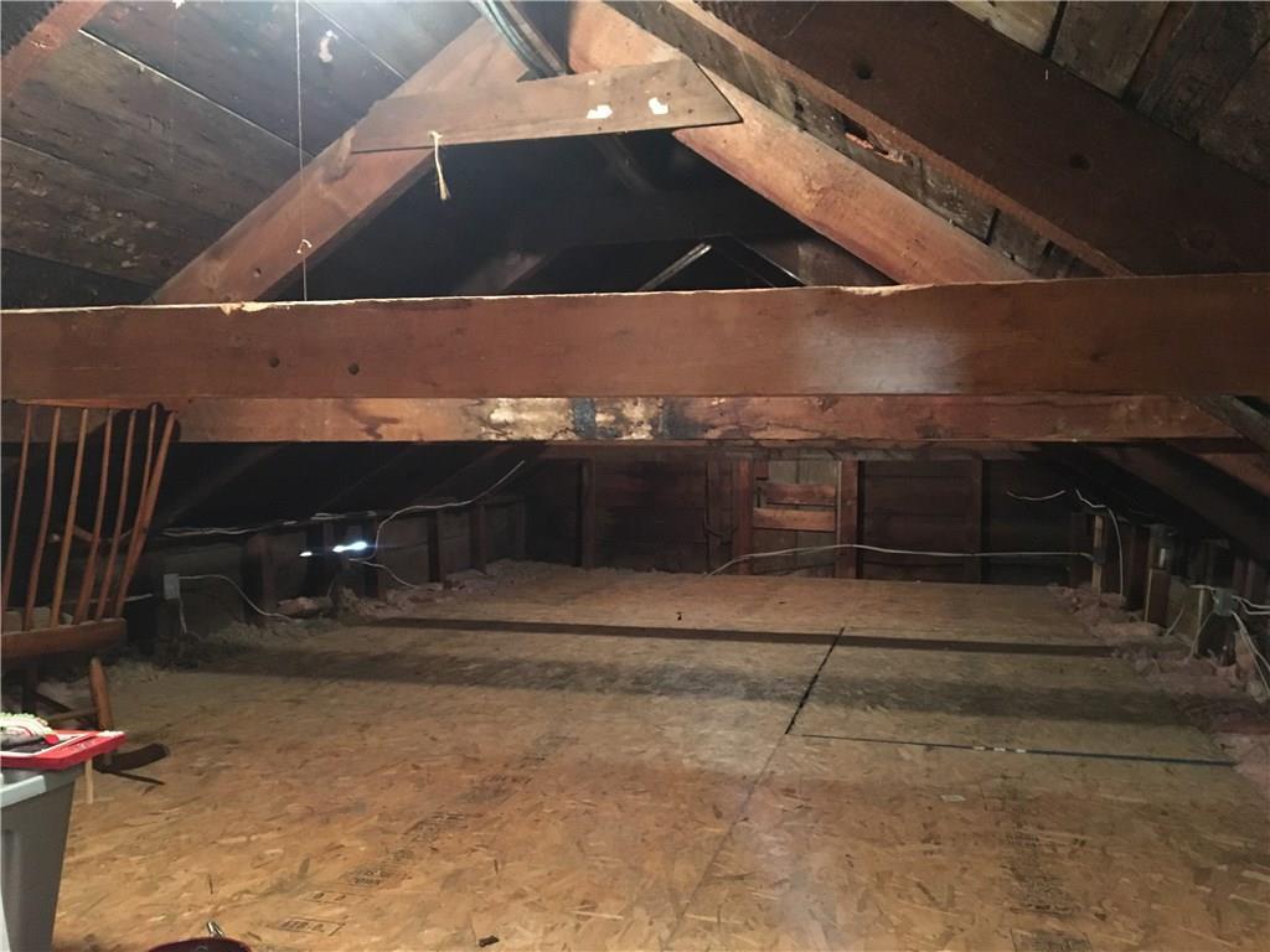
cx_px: 635
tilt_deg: +0.3
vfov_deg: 48.2
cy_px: 476
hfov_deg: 61.7
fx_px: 1064
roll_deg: +0.2
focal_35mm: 29
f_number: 2.2
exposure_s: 1/15
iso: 500
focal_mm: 4.15
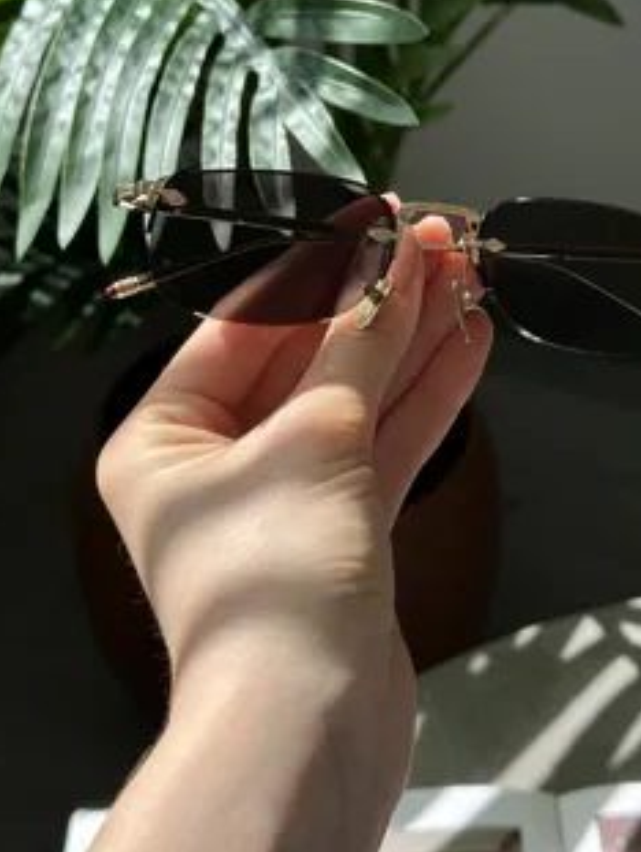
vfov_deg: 26.2
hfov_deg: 19.9
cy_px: 285
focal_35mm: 74
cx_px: 433
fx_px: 1823
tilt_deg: -35.6
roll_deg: -0.2
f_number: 1.78
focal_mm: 6.86
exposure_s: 1/1085
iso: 64
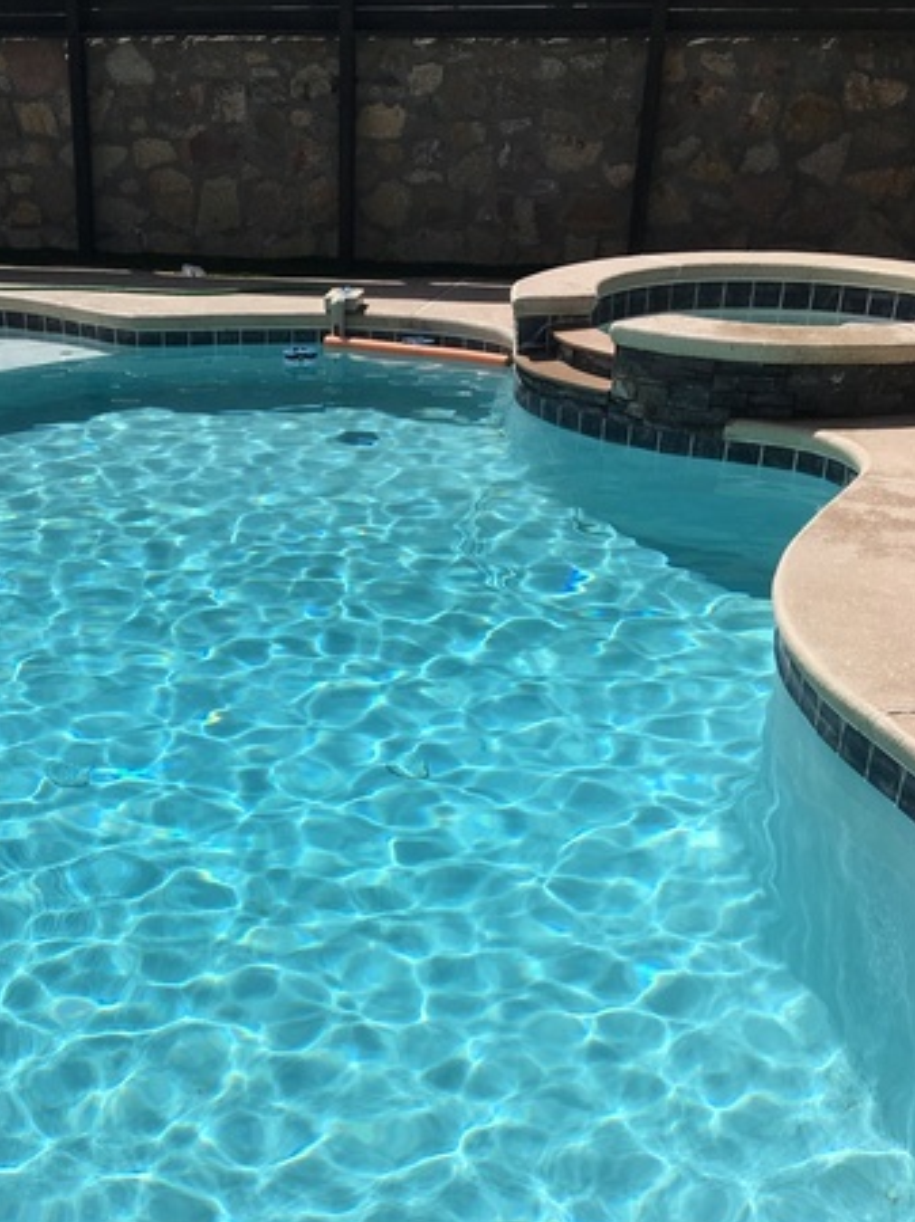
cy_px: 887
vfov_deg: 42.8
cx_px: 263
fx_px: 1517
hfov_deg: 33.1
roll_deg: +1.1
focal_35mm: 43
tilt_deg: -29.6
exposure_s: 1/4274
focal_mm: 4.15
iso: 25
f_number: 2.2
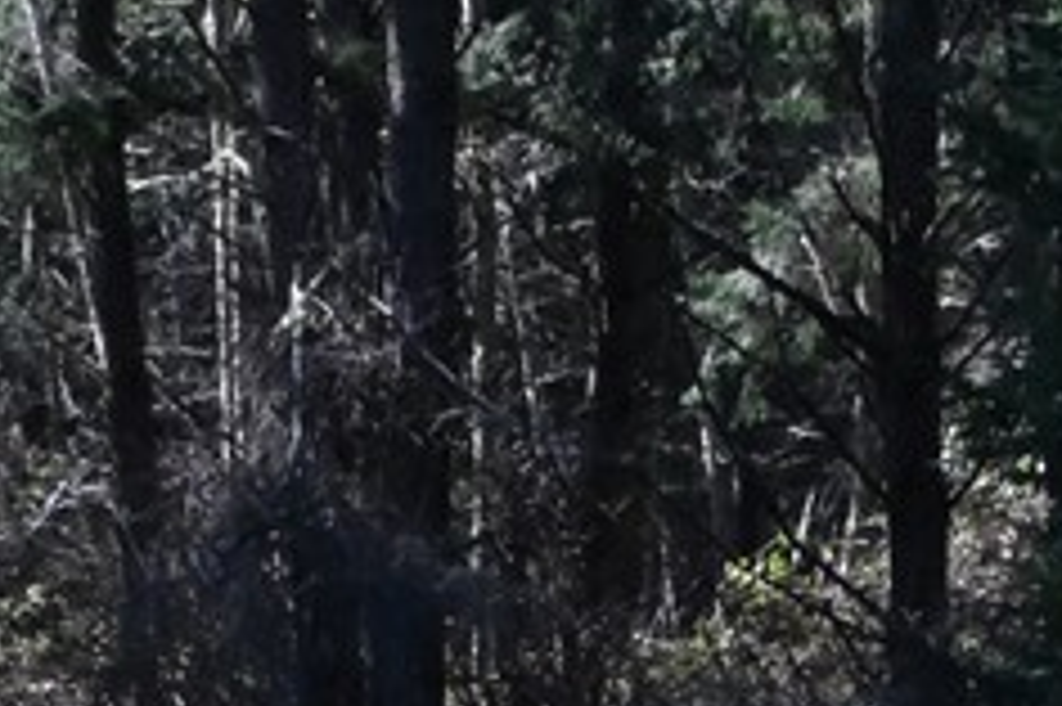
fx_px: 6886
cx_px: 2207
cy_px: 1707
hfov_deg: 8.3
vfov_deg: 5.7
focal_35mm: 234
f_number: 29
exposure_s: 1/100
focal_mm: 32.5
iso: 1600
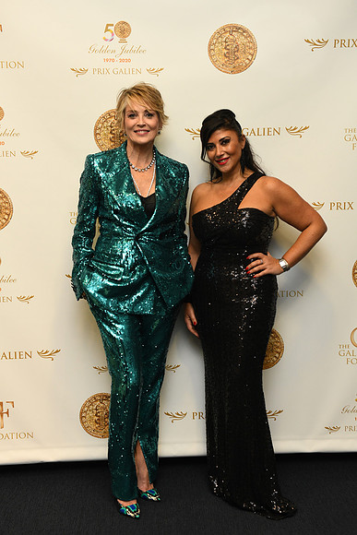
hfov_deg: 28.1
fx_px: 714
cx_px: 178
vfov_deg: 41.1
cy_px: 268
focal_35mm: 48
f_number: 5.6
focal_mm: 48
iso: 2000
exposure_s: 1/125
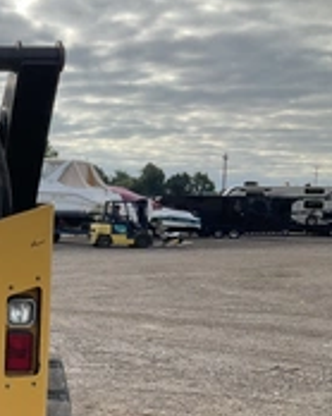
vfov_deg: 28.8
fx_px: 799
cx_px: -122
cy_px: 296
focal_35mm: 65
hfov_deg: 20.9
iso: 25
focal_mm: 3
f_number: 1.8
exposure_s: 1/869
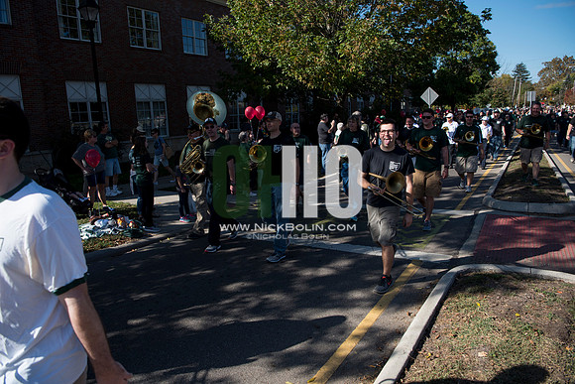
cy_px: 192
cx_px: 288
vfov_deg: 53.2
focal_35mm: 24
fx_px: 383
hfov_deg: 73.7
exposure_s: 1/1600
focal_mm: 24
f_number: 4.5
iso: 250
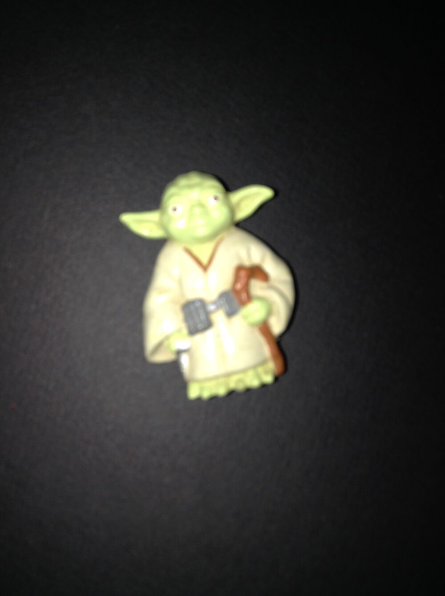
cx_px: 222
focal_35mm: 33
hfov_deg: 42.8
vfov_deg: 55.4
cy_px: 298
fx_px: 567
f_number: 2.4
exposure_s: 1/78
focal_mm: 3.3
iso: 25
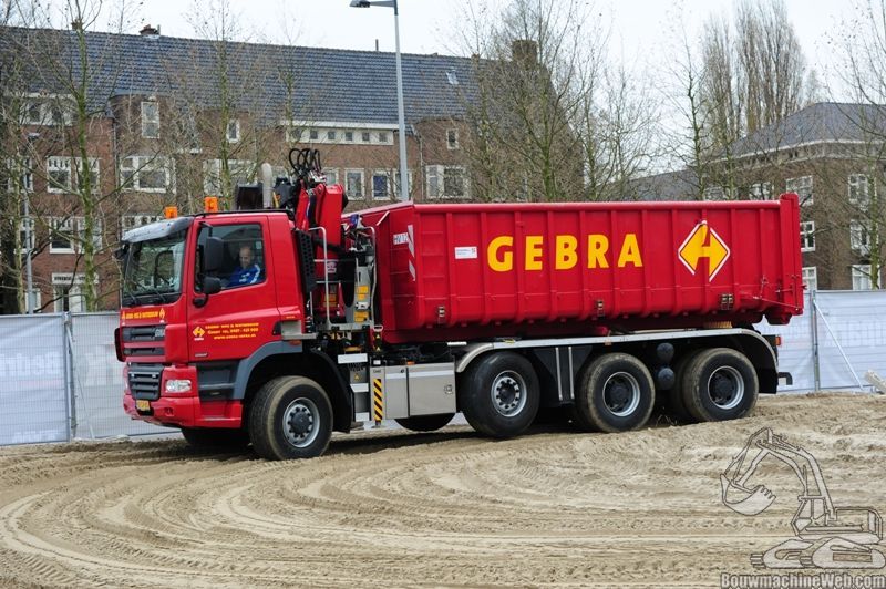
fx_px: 1623
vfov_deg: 20.6
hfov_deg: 30.5
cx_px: 443
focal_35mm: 66
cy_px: 294
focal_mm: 66
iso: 200
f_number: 7.1
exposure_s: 1/250
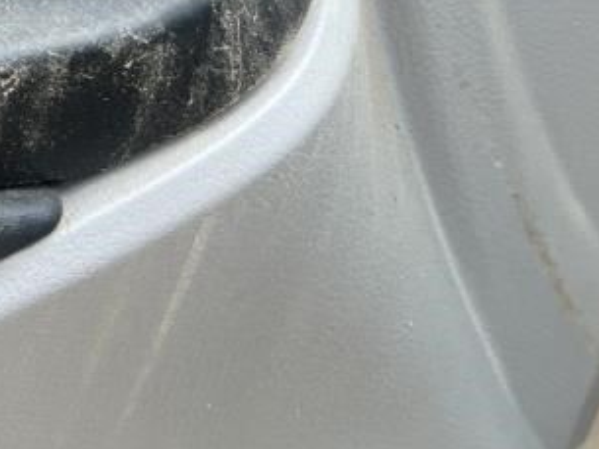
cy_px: -239
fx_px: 1818
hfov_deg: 15.1
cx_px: -609
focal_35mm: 105
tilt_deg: -41.3
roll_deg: -2.4
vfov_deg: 13.3
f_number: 1.6
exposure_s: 1/139
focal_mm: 5.1
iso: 32
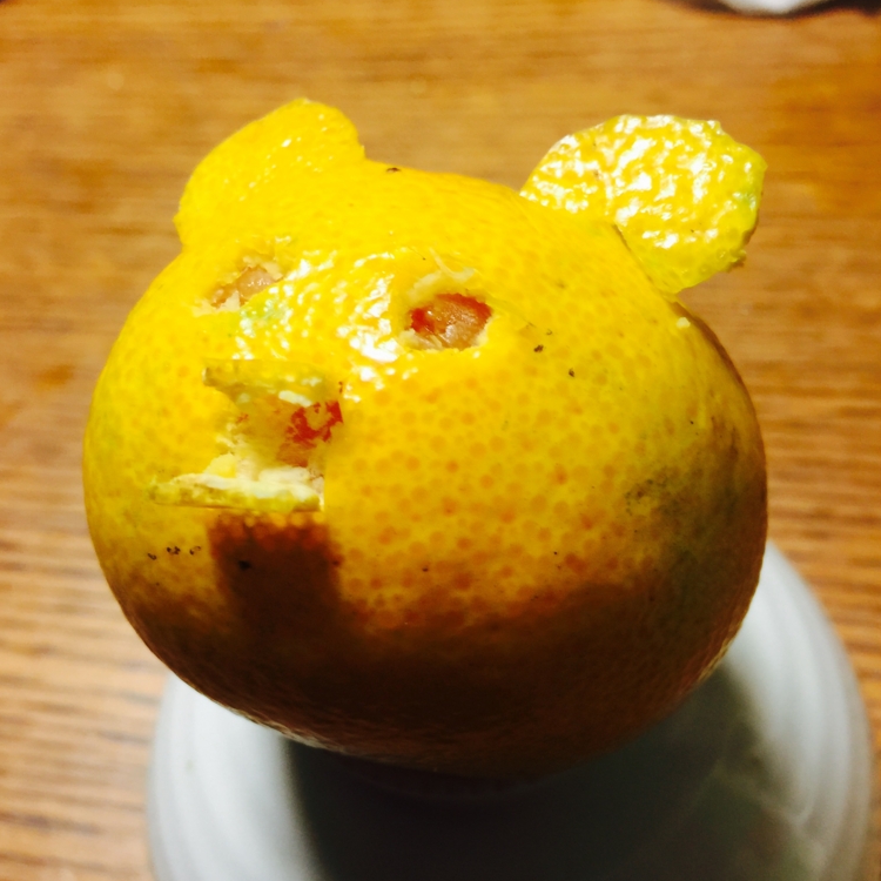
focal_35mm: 35
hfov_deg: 47.2
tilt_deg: -54.1
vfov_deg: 47.0
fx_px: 1008
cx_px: 439
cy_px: 511
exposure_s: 1/15
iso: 50
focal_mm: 4.15
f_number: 2.2
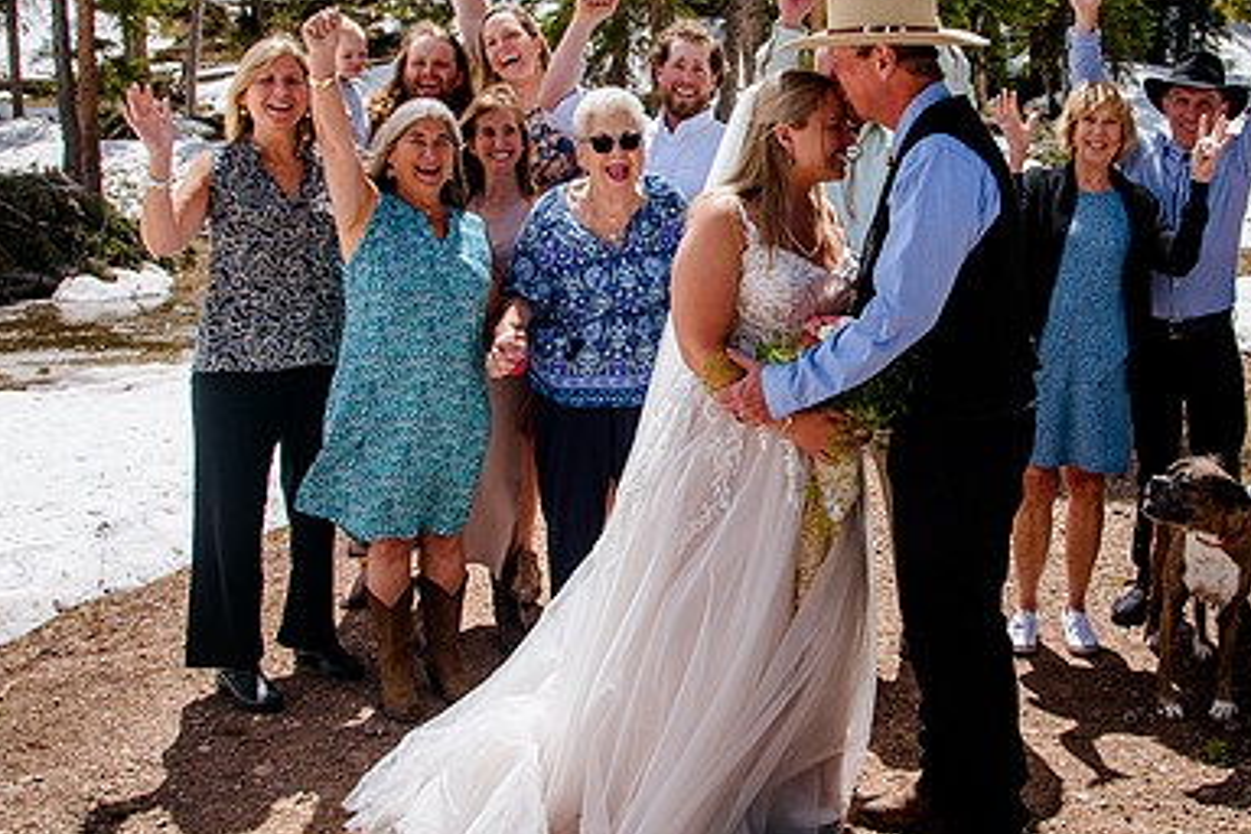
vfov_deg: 30.2
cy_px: 263
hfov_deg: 43.9
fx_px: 1529
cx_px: 820
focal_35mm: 44
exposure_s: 1/800
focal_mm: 24
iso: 400
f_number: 6.3
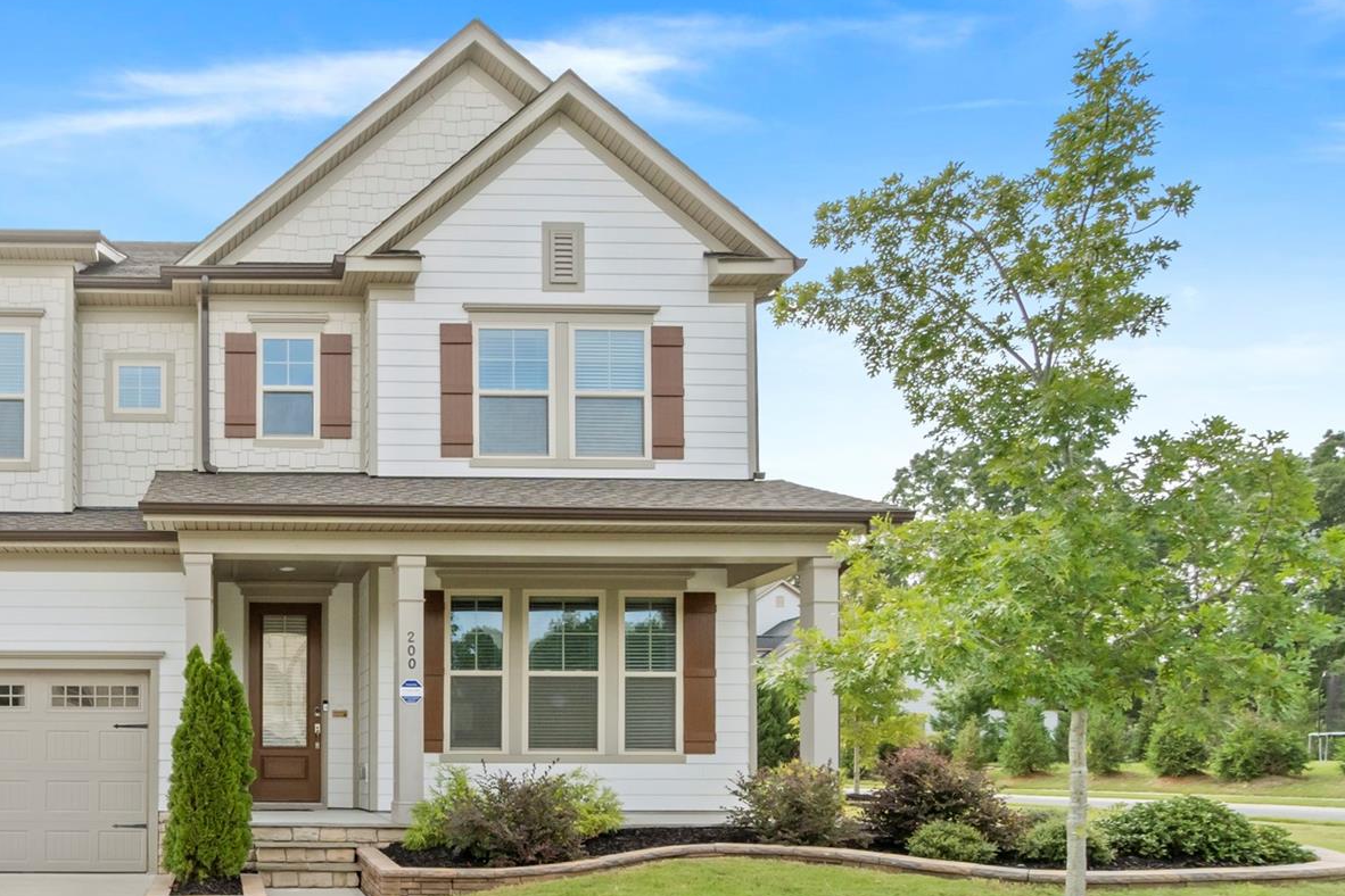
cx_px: 253
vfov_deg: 46.4
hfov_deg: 62.9
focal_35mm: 26
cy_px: 742
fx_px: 971
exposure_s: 1/640
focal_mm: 10
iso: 400
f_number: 8
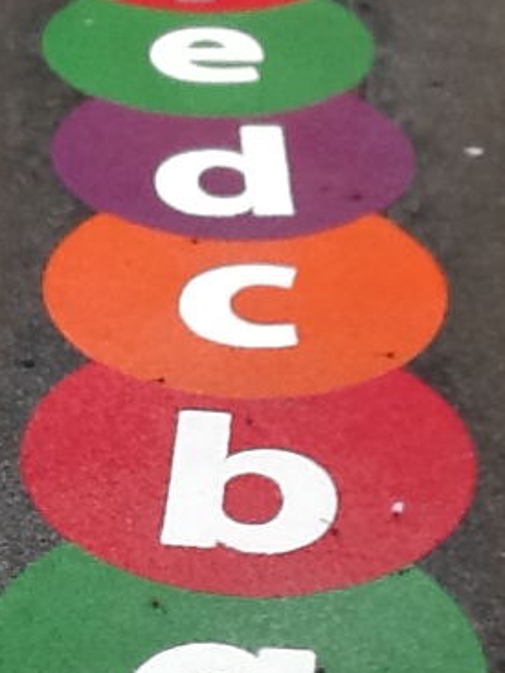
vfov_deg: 17.1
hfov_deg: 12.8
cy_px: 433
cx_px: 152
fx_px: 2238
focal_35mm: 115
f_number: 2.4
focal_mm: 2.03
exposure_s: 1/147
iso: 40
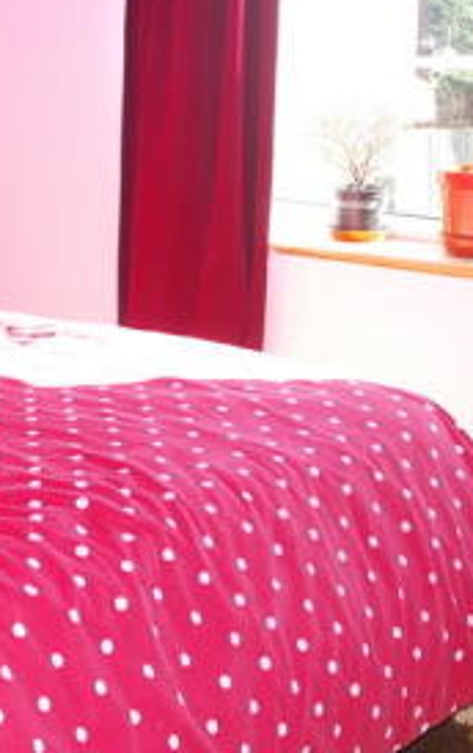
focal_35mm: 73
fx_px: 1501
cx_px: 98
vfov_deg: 27.9
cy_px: 232
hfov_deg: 17.8
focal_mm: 20
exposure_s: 1/100
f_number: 6.3
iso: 400
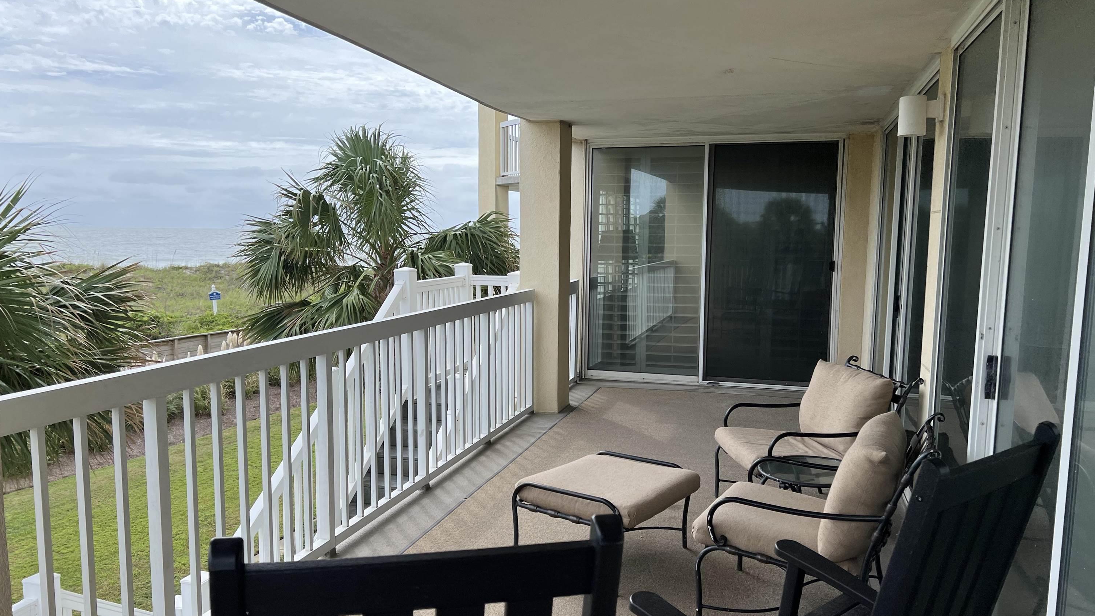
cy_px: 323
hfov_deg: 66.1
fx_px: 842
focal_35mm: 29
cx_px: 536
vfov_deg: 40.2
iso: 50
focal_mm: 5.7
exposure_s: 1/2404
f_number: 1.5
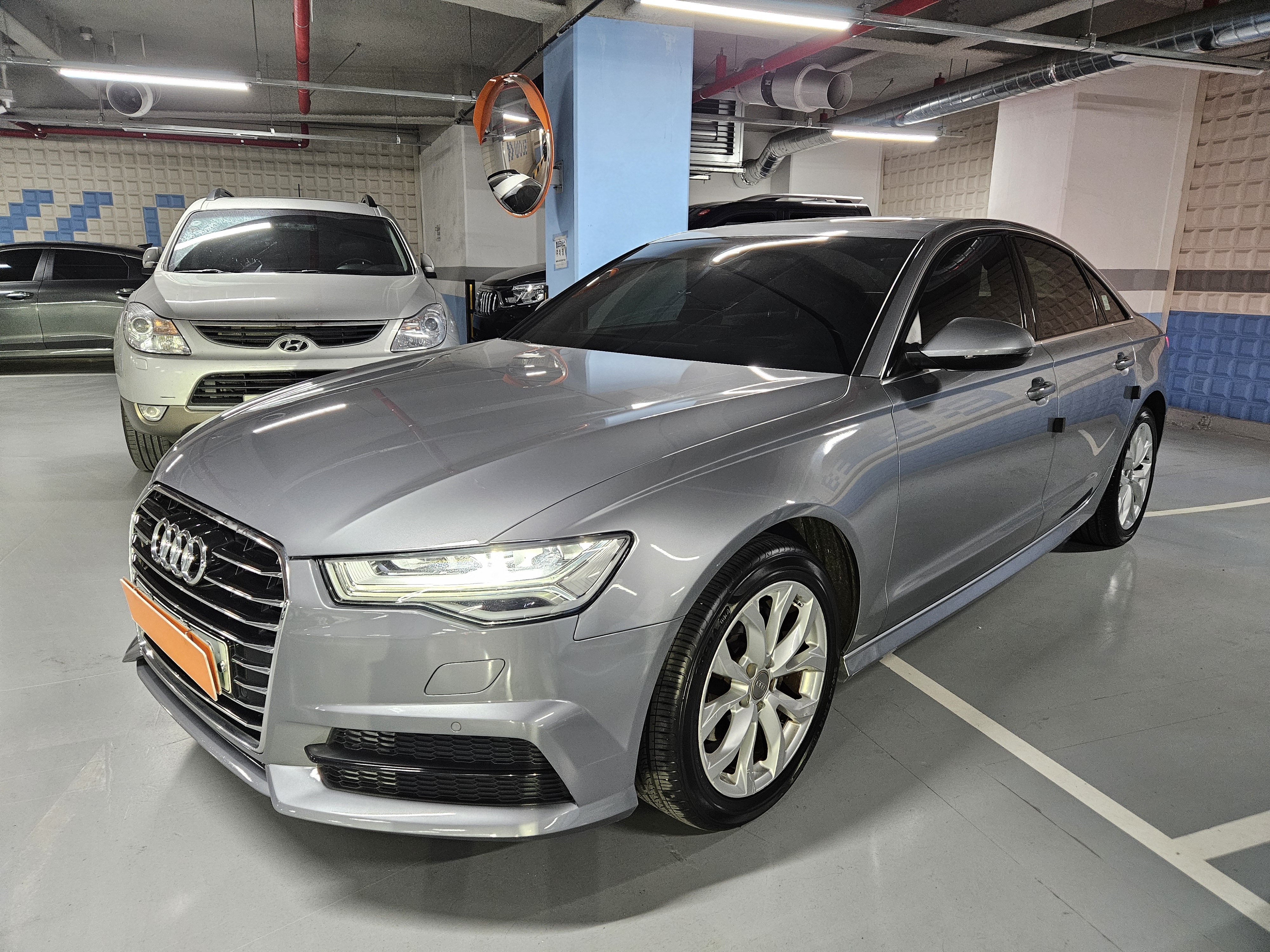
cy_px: 476
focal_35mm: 23
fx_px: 844
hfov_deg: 73.9
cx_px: 635
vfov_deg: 58.9
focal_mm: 5.4
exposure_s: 1/120
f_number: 1.8
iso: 500
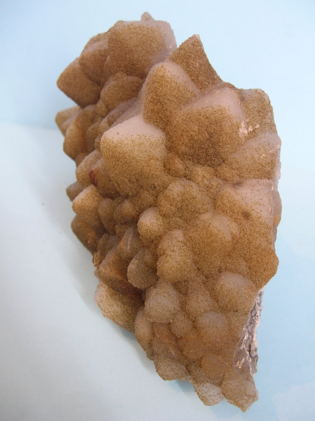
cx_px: 158
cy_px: 210
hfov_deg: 39.6
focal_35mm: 36
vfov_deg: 51.4
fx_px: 437
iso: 50
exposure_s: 1/10.8
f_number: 2.7
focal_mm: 6
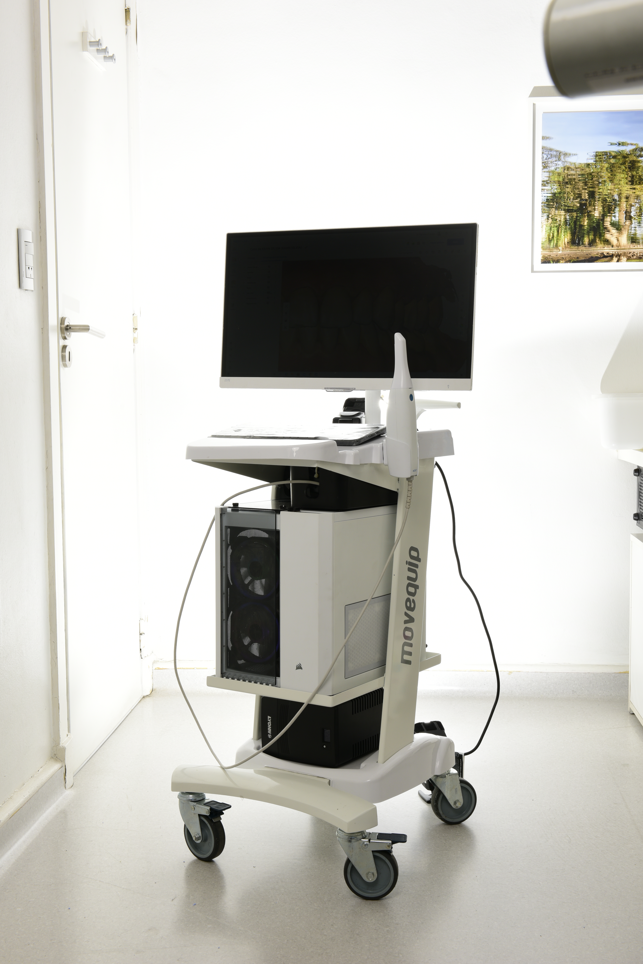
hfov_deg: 30.5
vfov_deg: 44.5
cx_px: 322
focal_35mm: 44
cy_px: 482
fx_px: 1178
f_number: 13
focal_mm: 44
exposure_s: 1/125
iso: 100
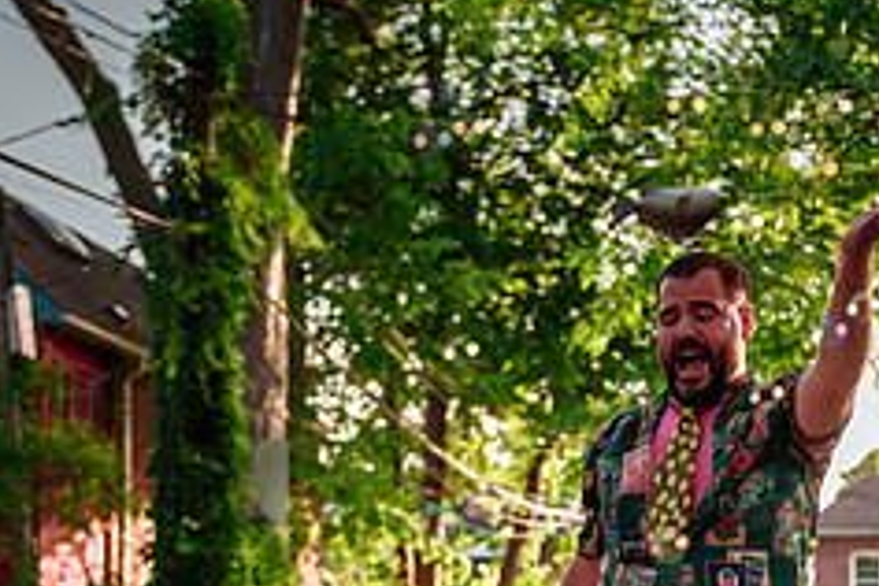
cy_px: 675
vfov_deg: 14.5
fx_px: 2246
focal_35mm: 92
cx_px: 380
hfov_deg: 22.1
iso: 500
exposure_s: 1/1000
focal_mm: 23.9
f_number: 1.8
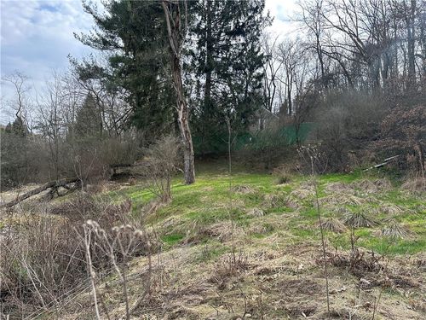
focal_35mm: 24
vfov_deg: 56.8
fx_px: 295
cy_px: 160
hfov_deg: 71.6
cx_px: 213
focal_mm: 6.86
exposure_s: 1/1183
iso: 80
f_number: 1.78
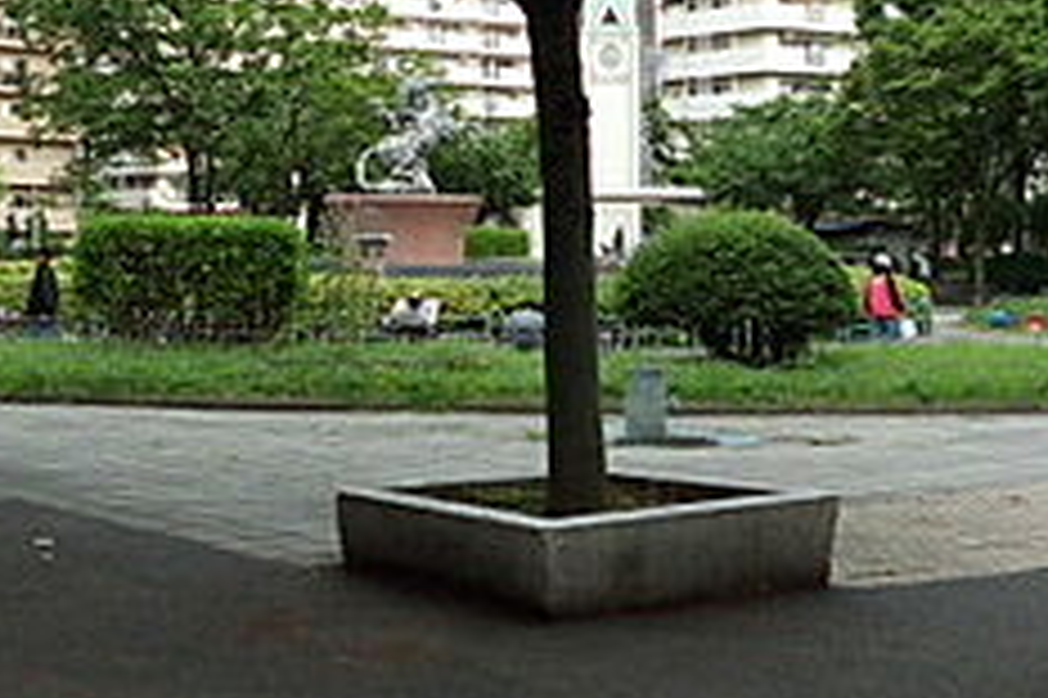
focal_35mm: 66
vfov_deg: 20.4
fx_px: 1920
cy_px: 144
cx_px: 292
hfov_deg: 30.1
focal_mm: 4.6
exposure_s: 1/200
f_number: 3.2
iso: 100
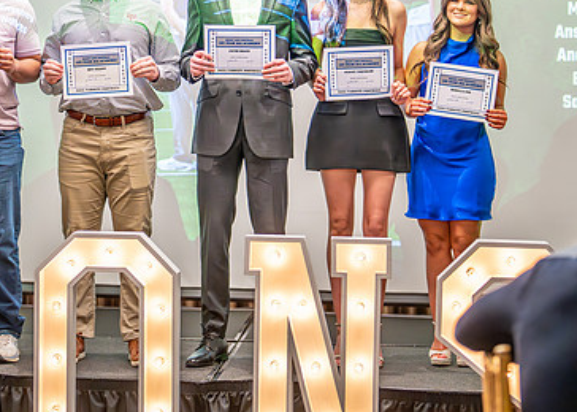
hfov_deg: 19.0
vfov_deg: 13.5
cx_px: 190
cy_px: 34
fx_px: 1721
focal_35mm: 105
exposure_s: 1/400
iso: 1600
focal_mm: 50
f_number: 1.2
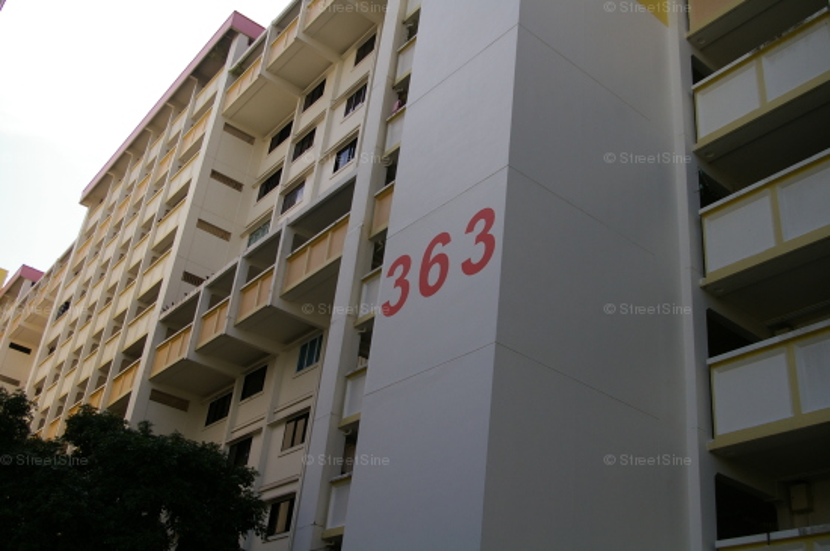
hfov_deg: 53.2
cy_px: 276
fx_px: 829
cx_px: 415
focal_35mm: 36
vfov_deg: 36.8
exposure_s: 1/500
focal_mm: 24
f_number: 6.7
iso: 200
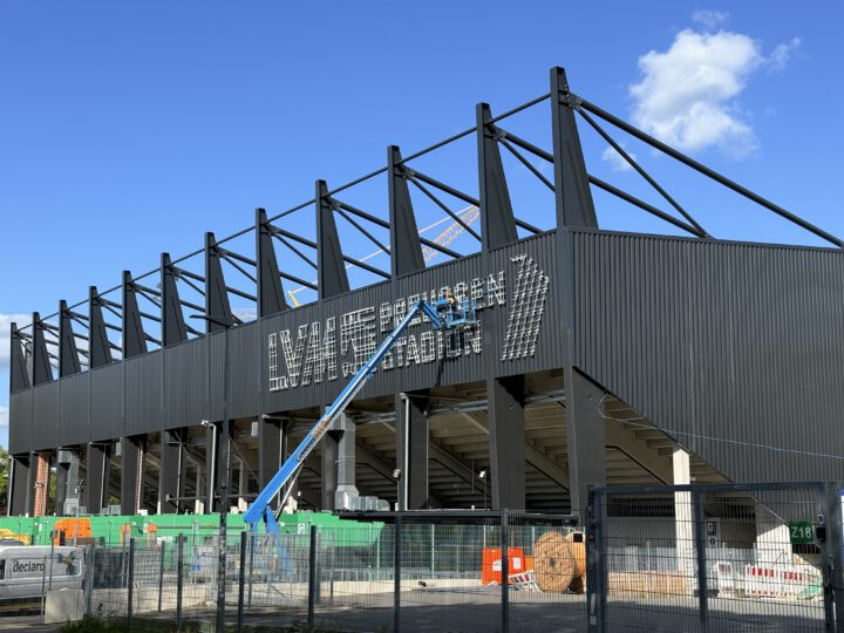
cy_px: 316
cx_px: 422
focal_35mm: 48
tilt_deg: +10.8
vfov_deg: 30.3
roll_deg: -0.5
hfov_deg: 39.7
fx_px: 1170
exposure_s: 1/3534
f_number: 1.78
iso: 64
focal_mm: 6.76
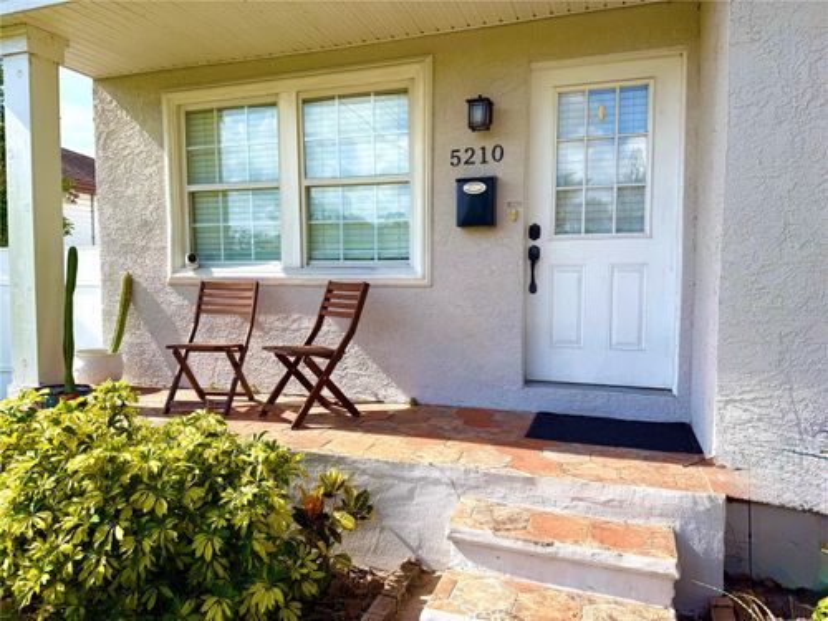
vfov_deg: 56.8
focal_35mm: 24
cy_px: 310
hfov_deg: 71.6
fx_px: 574
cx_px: 414
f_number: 1.78
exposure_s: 1/3953
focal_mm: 6.76
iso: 80
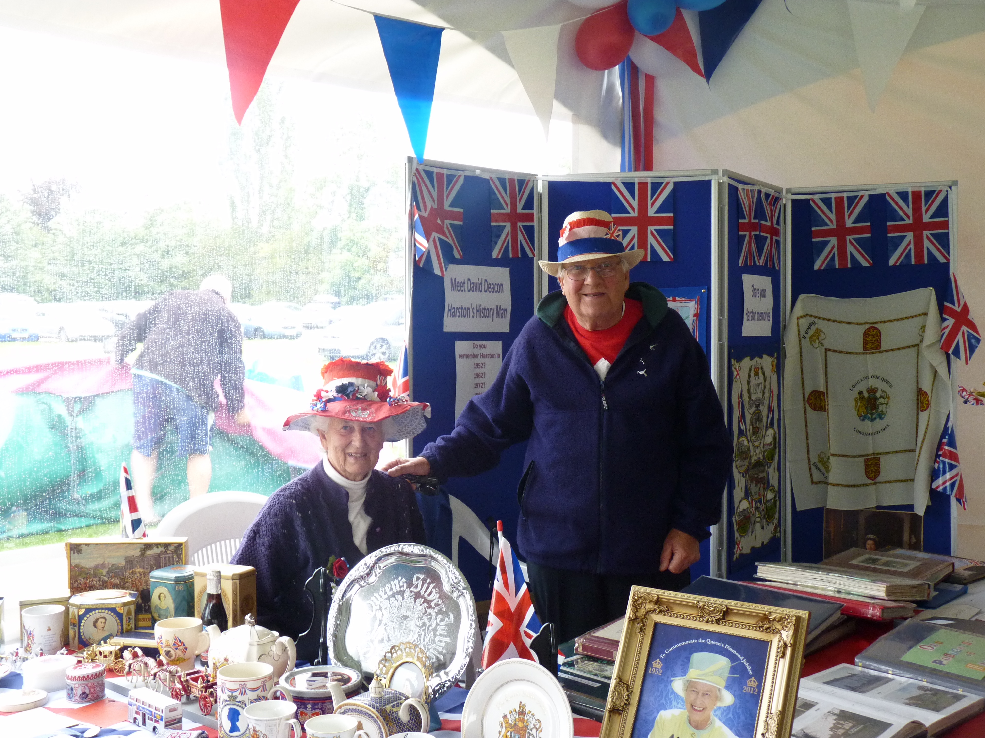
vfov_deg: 34.3
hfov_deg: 44.8
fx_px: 1195
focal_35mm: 42
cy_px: 369
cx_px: 492
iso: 200
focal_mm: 7.4
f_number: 3
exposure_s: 1/30
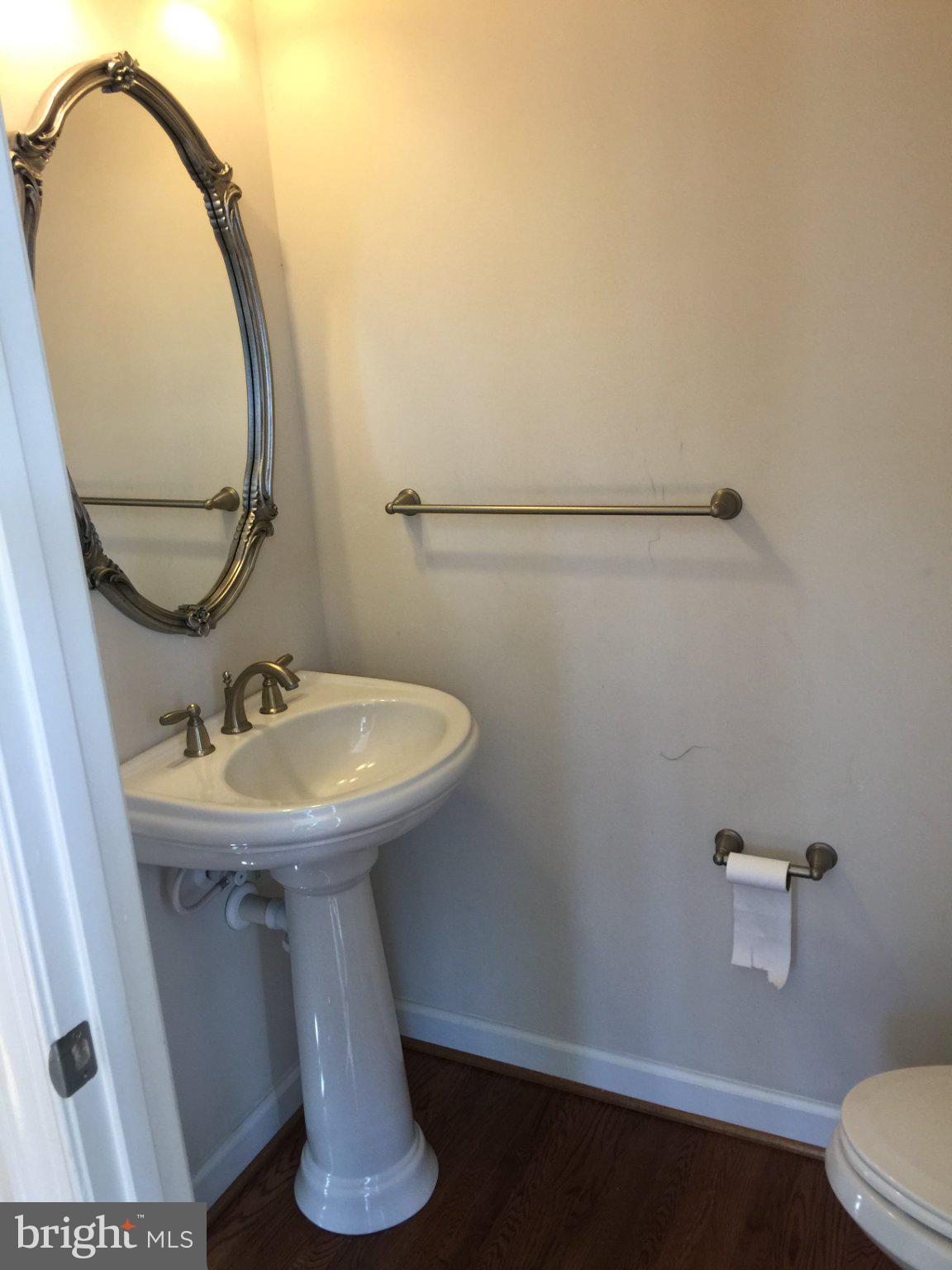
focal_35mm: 29
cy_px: 635
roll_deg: +3.5
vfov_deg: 61.7
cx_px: 476
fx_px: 1063
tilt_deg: -17.8
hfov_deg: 48.2
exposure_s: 1/30
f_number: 2.2
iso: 50
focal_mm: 4.15
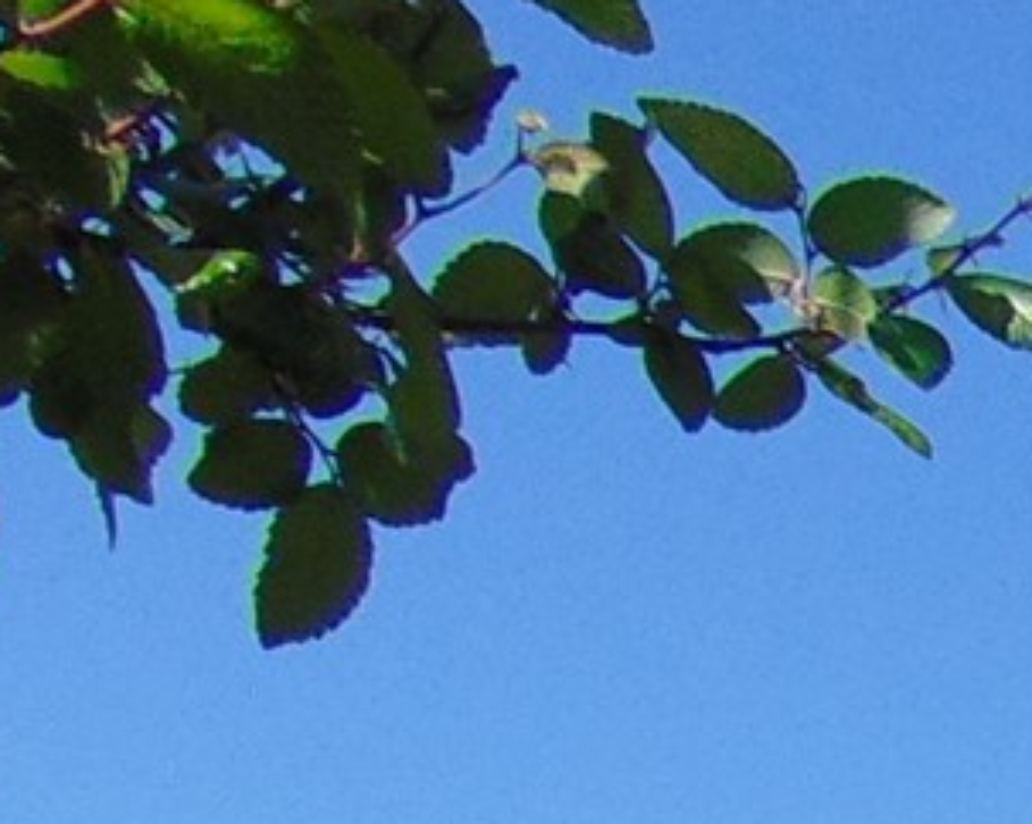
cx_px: 3069
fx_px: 5036
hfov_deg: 9.3
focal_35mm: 165
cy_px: 2312
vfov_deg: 8.2
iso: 80
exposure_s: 1/250
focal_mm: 4.5
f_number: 7.7
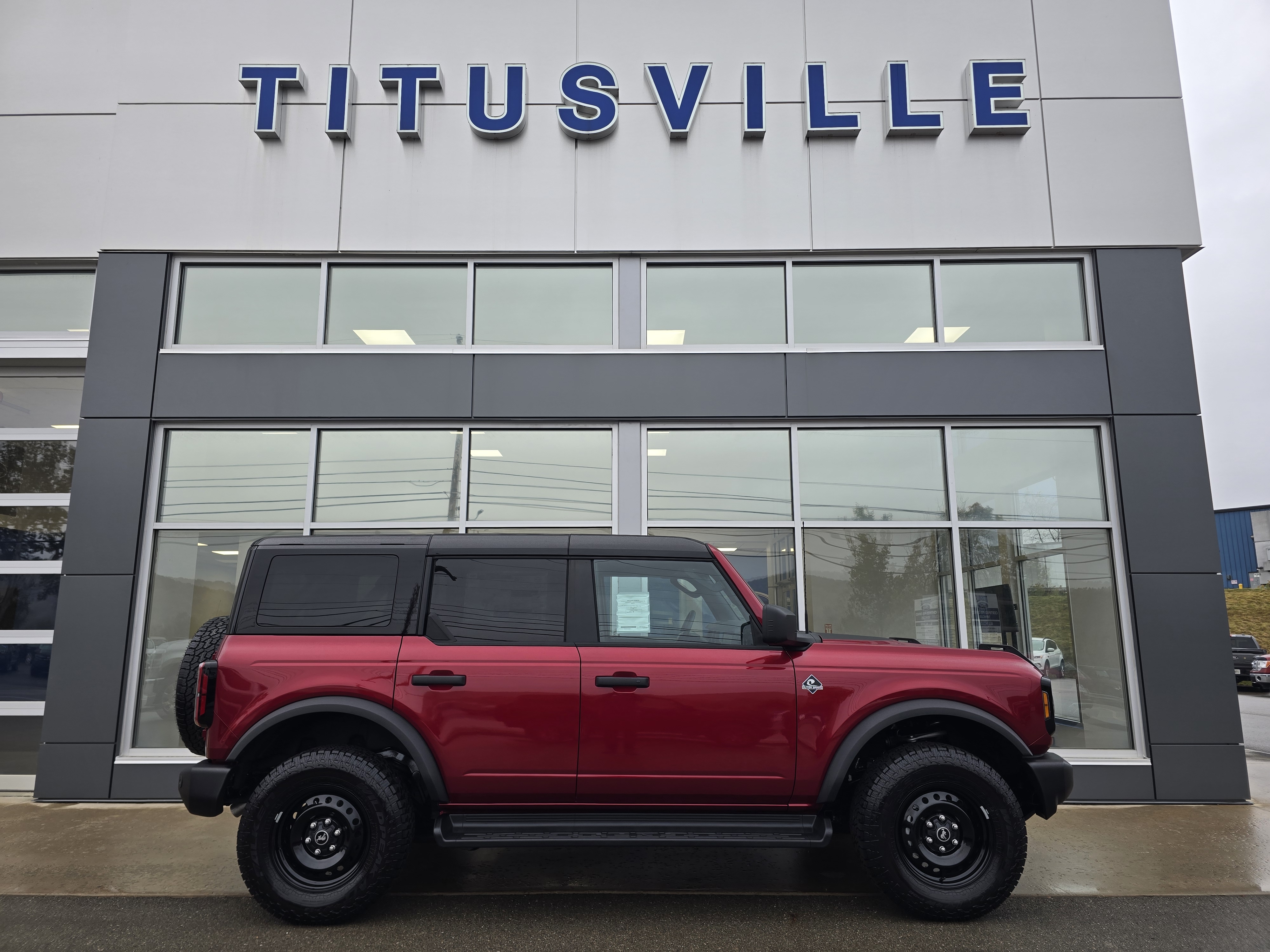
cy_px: 476
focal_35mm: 23
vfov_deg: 58.9
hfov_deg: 73.9
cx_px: 635
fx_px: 844
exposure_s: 1/120
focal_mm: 6.3
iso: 20
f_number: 1.7
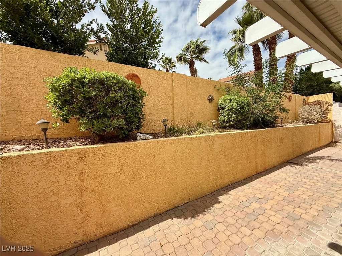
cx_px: 171
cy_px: 128
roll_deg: +2.1
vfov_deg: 85.7
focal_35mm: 14
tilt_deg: +0.0
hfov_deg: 102.1
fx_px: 138
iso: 50
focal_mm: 2.22
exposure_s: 1/1534
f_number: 2.2
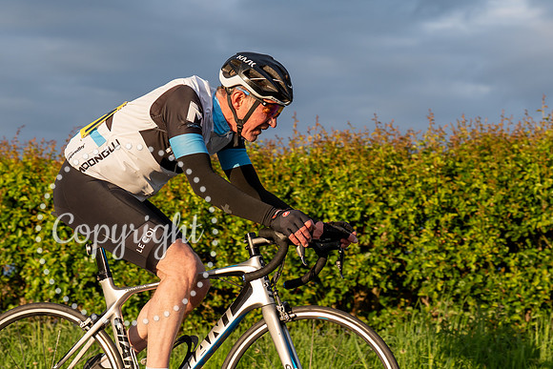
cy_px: 195
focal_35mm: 118
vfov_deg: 11.6
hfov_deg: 17.4
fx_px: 1811
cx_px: 263
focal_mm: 70
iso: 250
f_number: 4
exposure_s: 1/1000
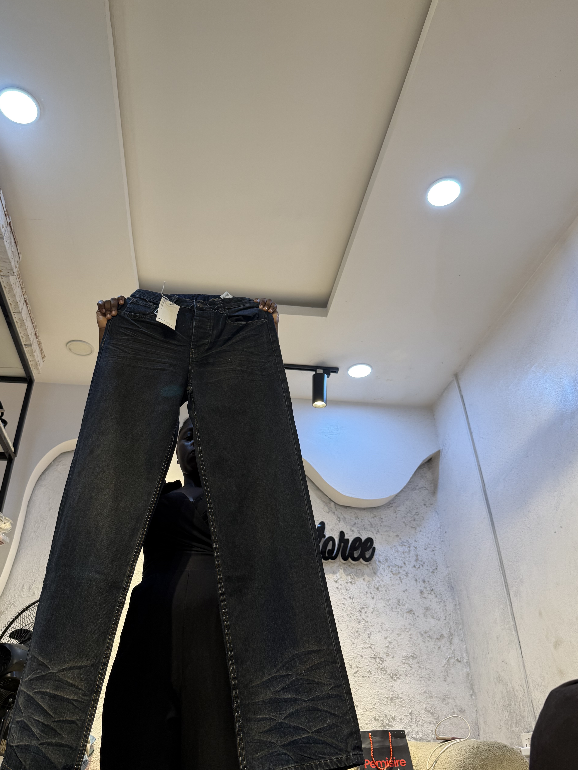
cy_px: 377
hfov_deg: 51.3
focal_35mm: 27
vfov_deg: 65.3
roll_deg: +0.4
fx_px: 601
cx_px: 272
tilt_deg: +32.7
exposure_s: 1/100
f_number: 1.78
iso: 80
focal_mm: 6.76
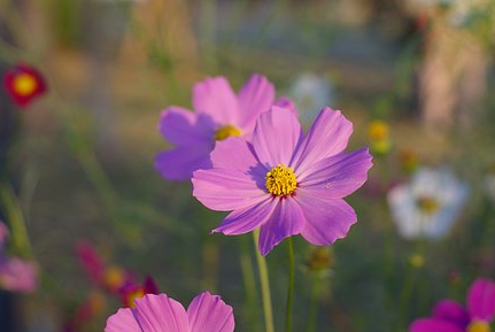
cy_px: 146
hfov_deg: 26.4
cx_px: 271
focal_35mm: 77
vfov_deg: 17.9
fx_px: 1055
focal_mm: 43
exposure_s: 1/180
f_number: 4
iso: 100
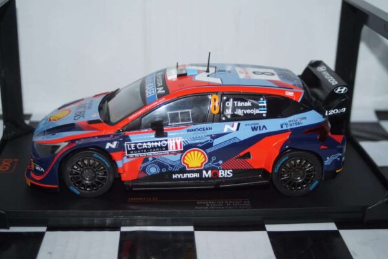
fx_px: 566
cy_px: 130
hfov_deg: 37.9
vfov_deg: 25.8
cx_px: 194
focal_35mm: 52
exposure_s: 1/100
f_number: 4
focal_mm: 35
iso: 100
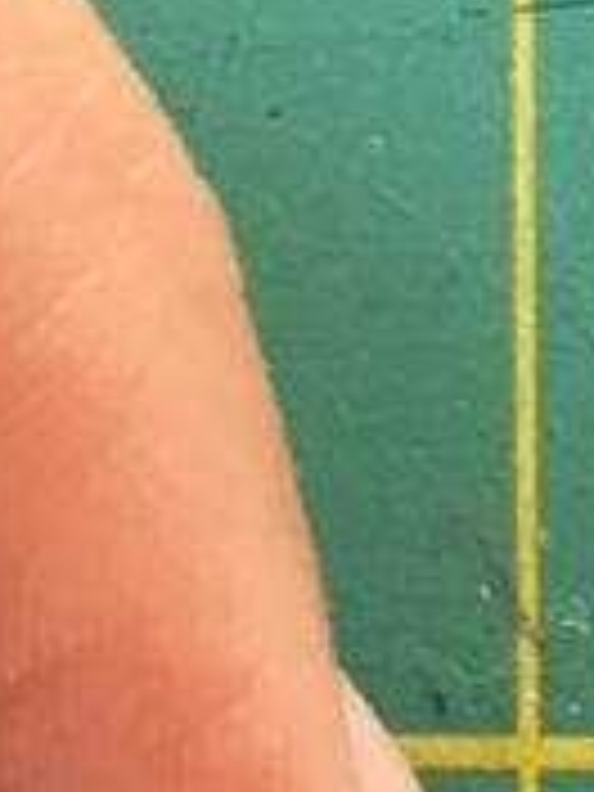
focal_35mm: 169
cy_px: 1336
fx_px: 3867
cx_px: 1665
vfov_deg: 11.1
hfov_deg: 7.8
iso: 100
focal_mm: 4.15
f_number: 2.2
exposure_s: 1/30
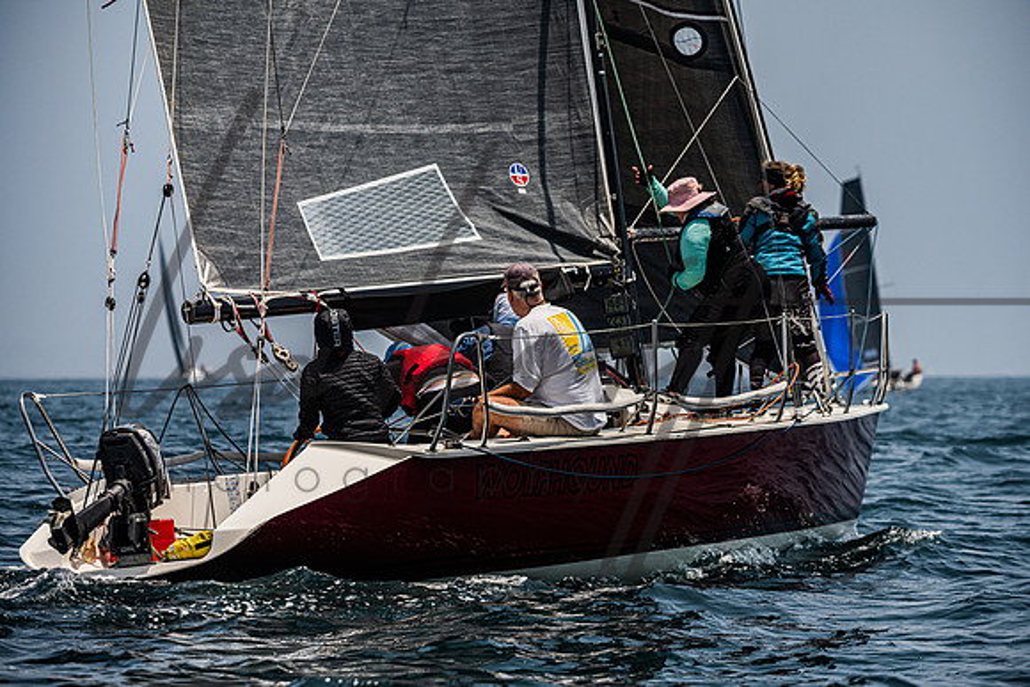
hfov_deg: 10.7
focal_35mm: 193
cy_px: 348
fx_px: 5515
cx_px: 522
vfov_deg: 7.1
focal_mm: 185
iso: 400
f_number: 6.3
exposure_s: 1/5000
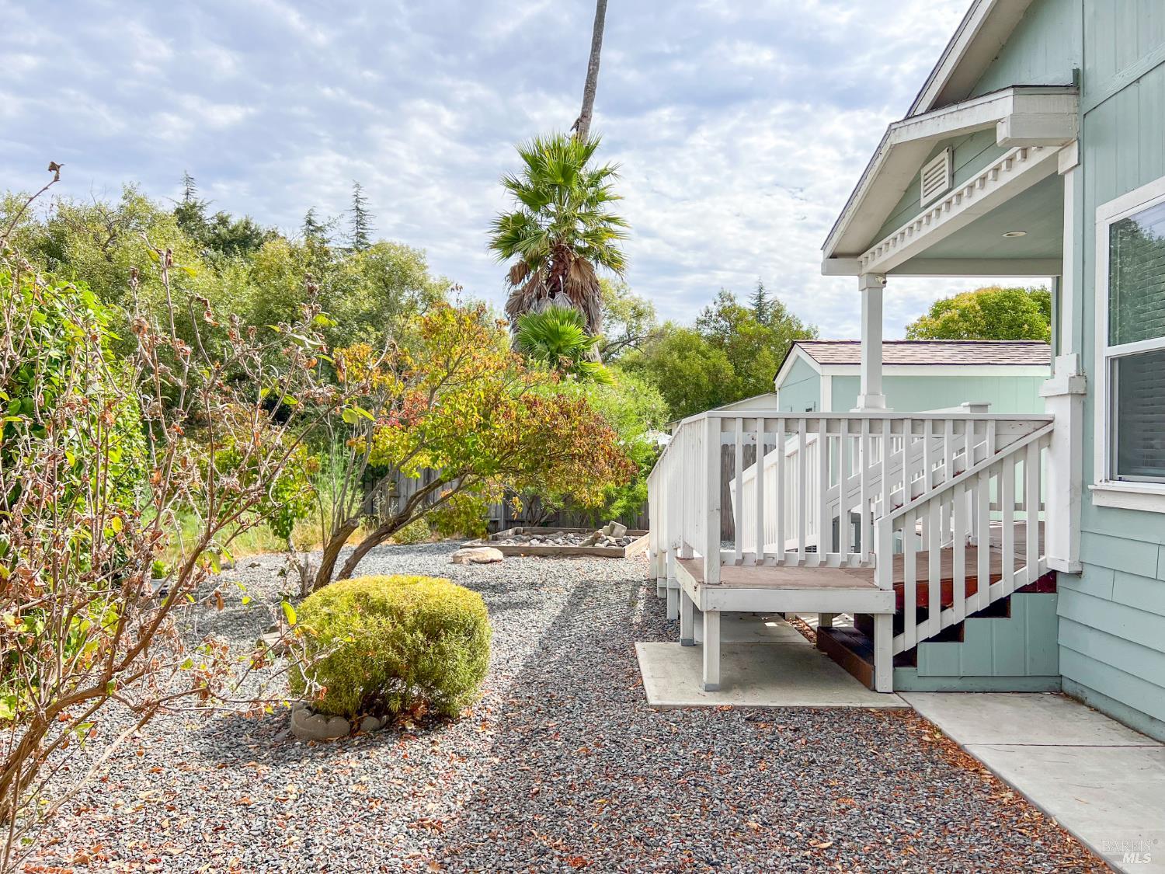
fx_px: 875
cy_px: 437
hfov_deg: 67.3
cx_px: 582
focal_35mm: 26
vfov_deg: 53.1
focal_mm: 5.7
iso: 50
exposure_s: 1/4000
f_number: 1.5
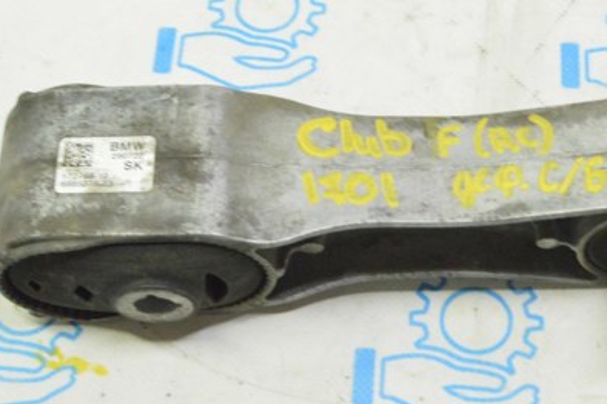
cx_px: 385
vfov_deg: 17.5
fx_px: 1314
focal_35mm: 78
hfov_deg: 25.9
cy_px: 167
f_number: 20
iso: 6400
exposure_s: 1/20
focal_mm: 32
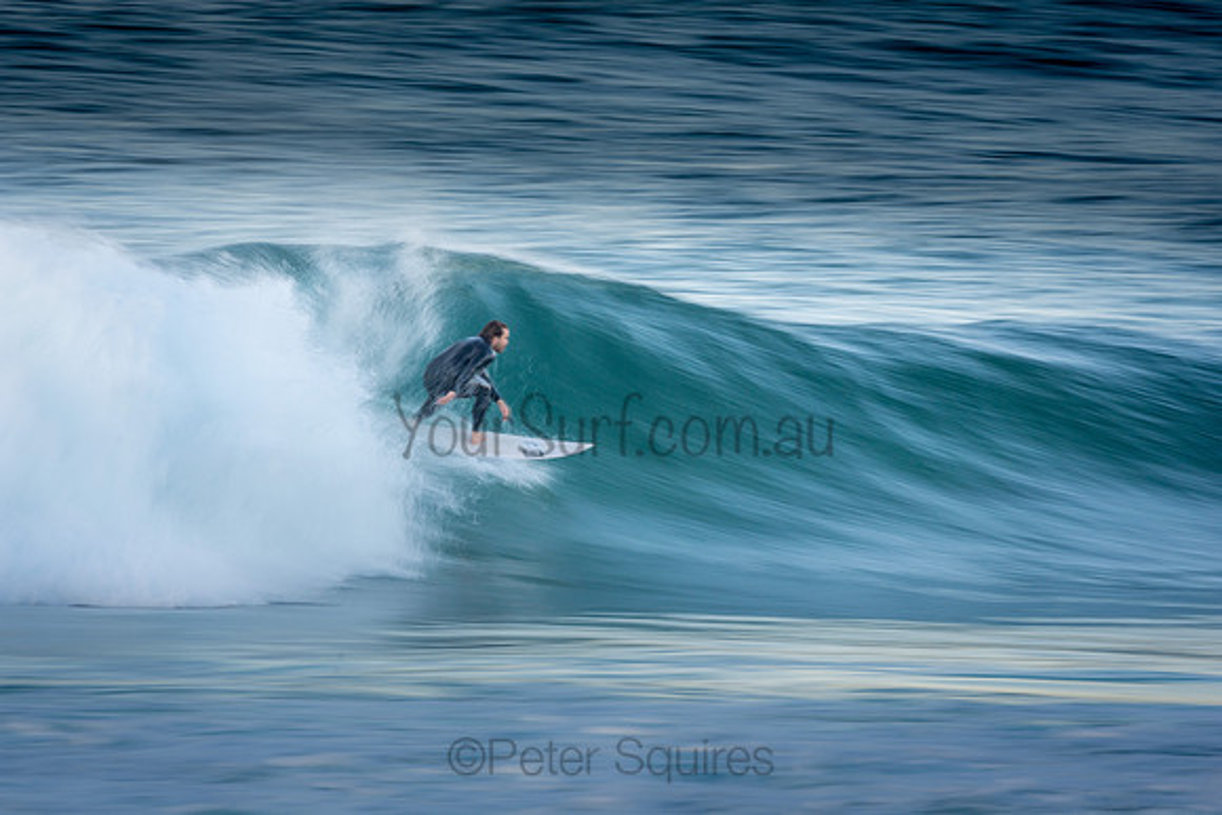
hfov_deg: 2.7
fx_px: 25463
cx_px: 611
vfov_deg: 1.8
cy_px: 408
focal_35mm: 750
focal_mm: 500
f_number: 16
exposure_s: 1/20
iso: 100
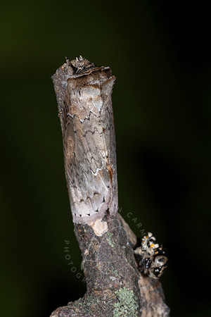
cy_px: 121
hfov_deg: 7.1
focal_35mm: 195
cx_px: 106
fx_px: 1712
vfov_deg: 10.6
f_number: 20
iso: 64
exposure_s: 1/200
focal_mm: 105
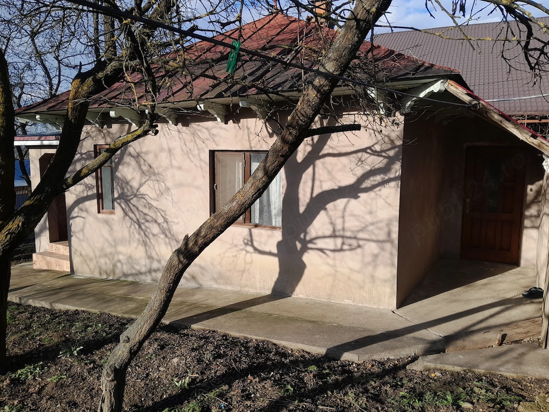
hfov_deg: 67.3
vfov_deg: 53.1
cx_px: 274
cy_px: 206
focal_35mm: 26
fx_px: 412
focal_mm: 3.98
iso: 40
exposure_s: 1/319
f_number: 1.8
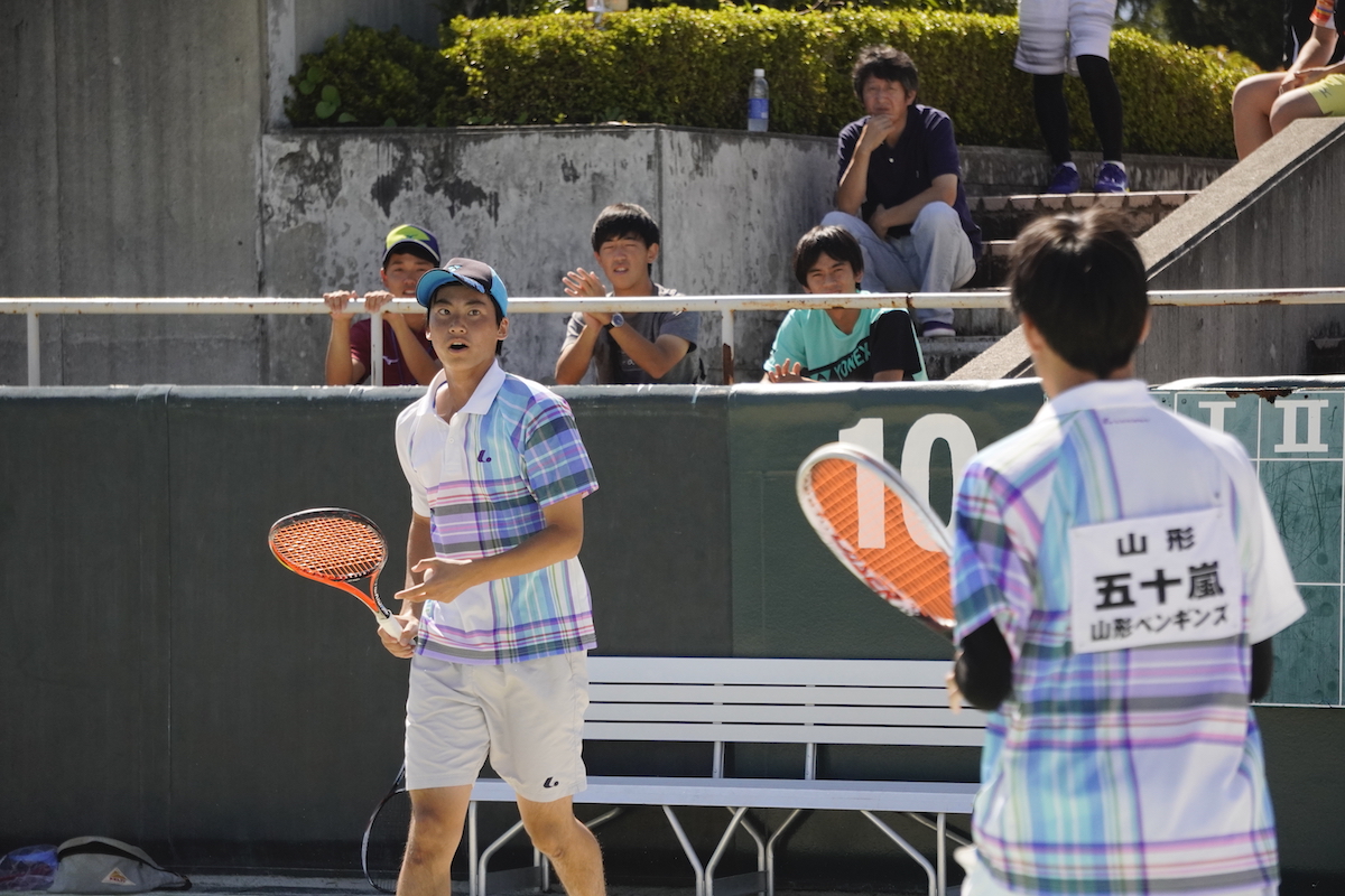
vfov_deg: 7.3
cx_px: 672
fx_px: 7061
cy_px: 448
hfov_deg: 10.9
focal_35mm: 189
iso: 1000
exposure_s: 1/4000
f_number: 5.6
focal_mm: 126
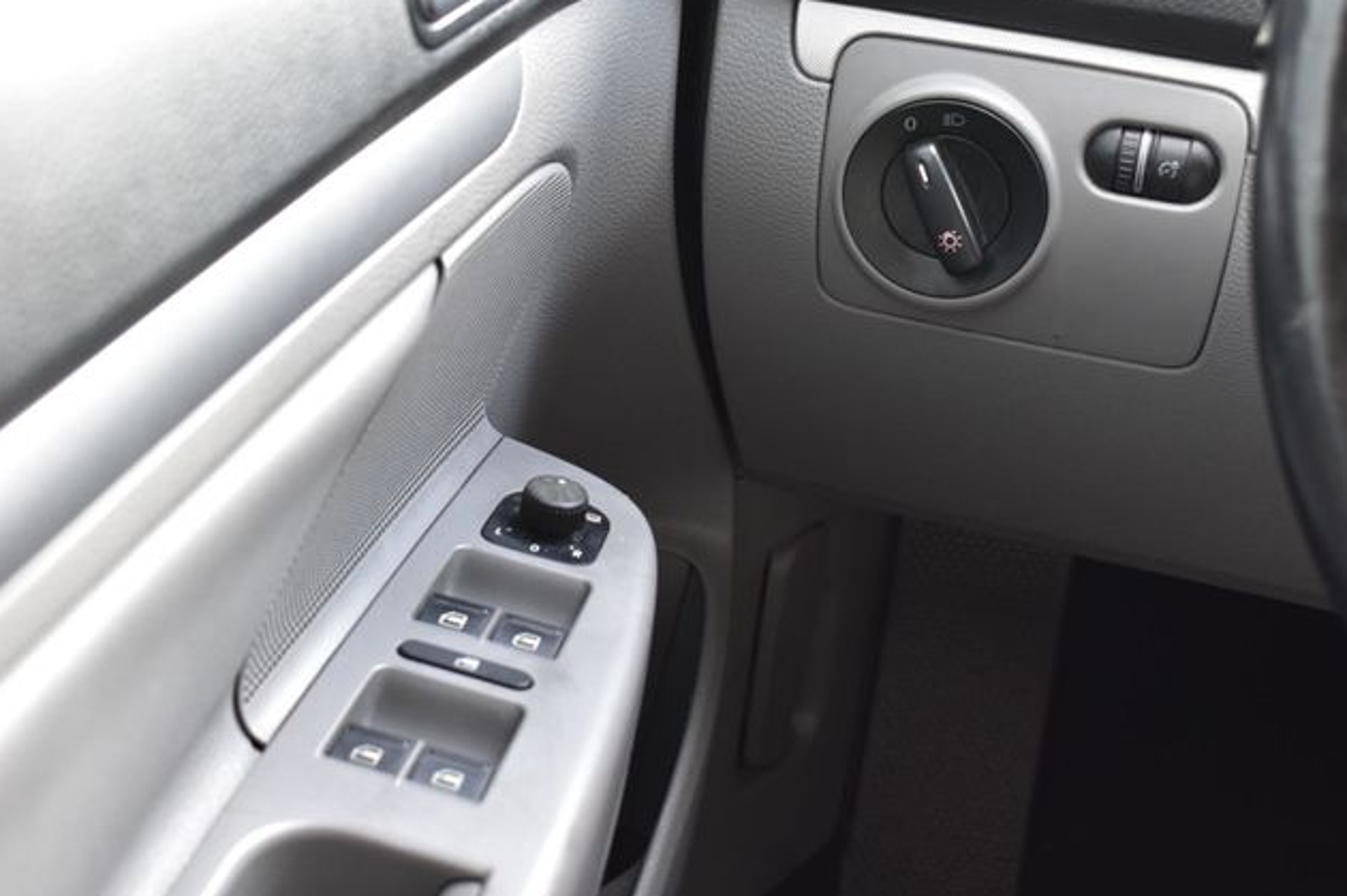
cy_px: 443
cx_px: 676
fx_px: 2281
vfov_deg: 22.2
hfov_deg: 32.9
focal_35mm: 61
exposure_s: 1/20
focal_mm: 40
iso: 400
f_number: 6.3
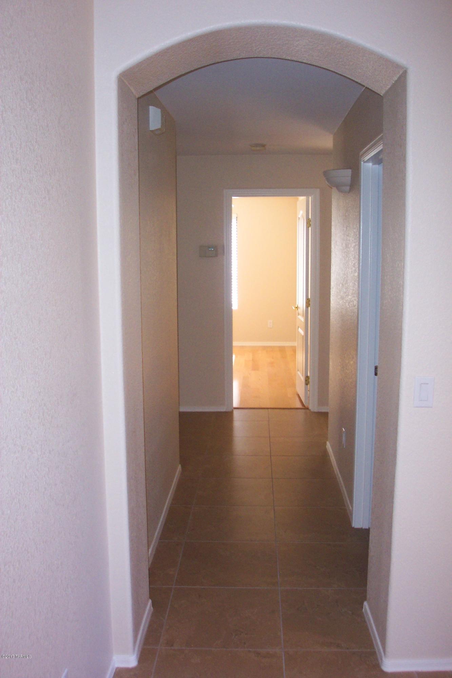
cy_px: 339
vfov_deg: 54.4
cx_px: 226
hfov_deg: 37.8
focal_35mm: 35
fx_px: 659
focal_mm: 7.5
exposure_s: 1/45
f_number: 2.8
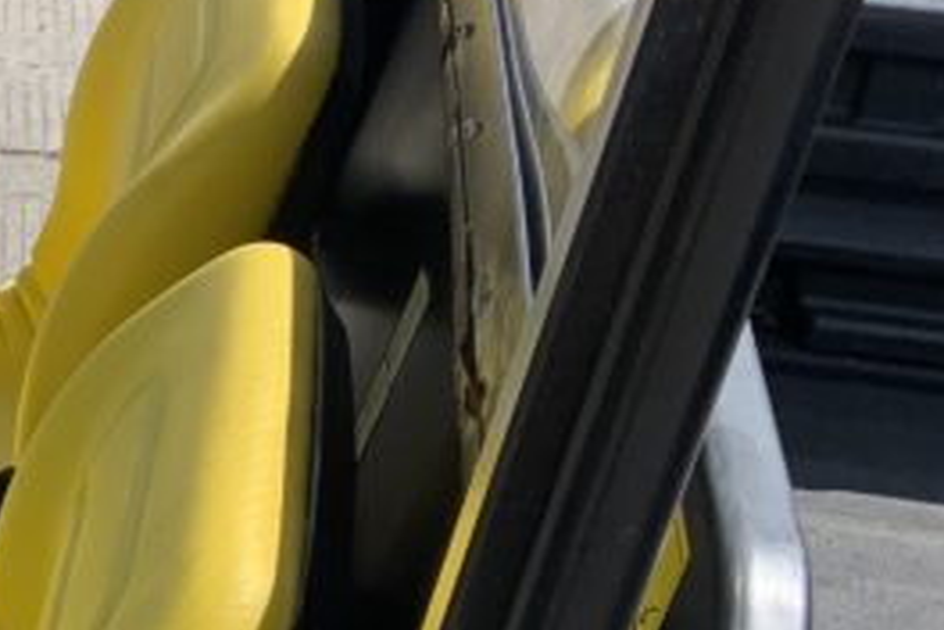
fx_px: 3068
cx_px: -561
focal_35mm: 117
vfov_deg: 11.6
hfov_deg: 15.8
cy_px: 605
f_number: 1.8
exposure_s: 1/1577
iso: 16
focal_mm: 3
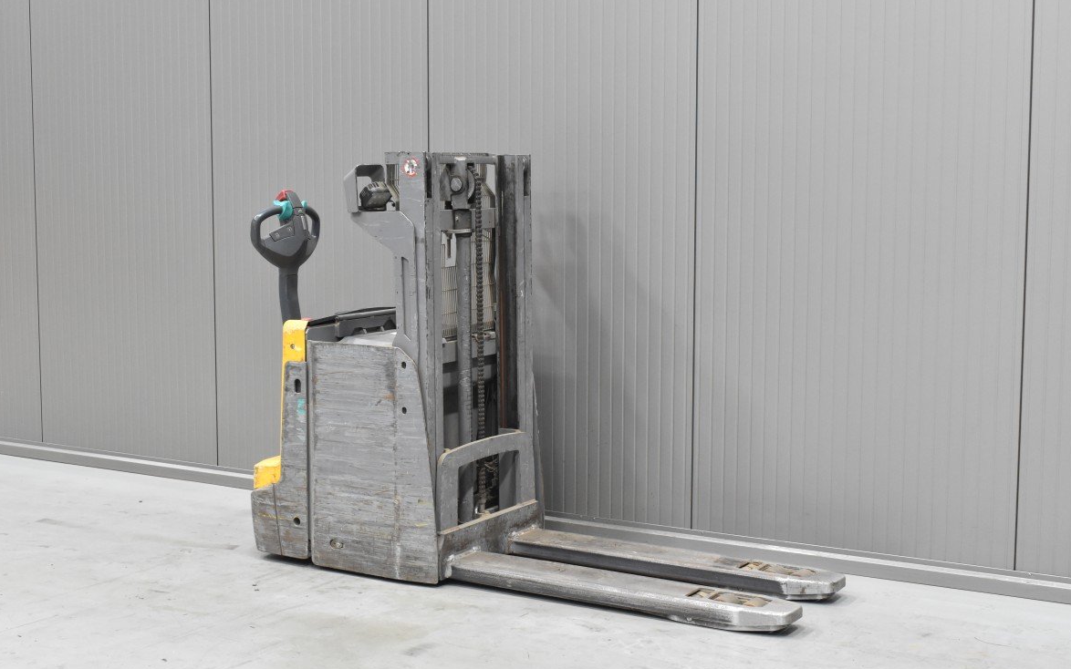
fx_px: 1460
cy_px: 345
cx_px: 536
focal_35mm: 50
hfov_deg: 40.3
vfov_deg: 25.8
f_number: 7.1
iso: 1600
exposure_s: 1/20
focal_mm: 32
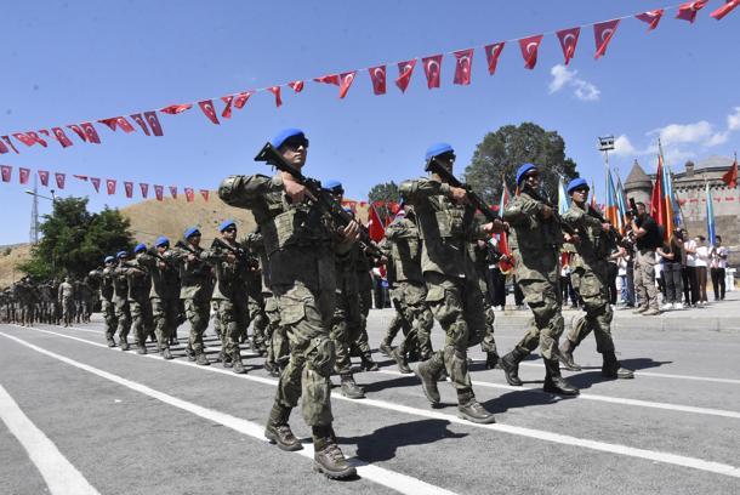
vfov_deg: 48.0
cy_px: 248
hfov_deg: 67.3
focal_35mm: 27
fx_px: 556
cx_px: 370
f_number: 14
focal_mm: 18
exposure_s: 1/800
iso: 1250
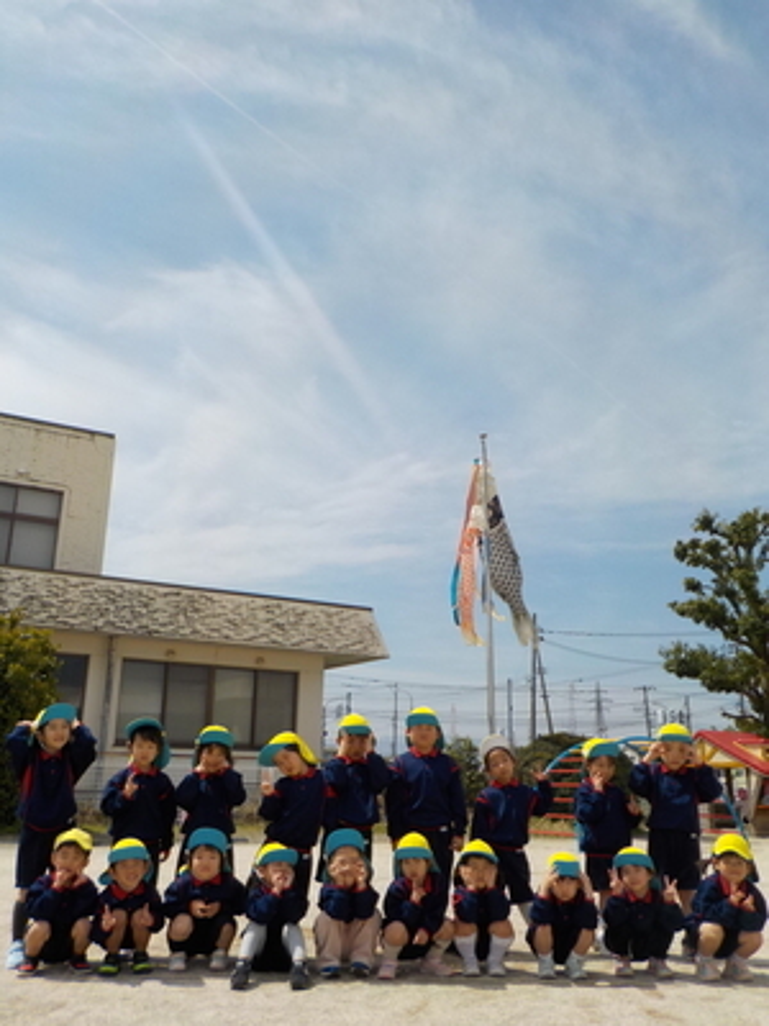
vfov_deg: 60.0
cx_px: 384
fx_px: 889
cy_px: 513
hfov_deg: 46.8
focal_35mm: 30
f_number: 6.6
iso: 125
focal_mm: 4.1
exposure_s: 1/640
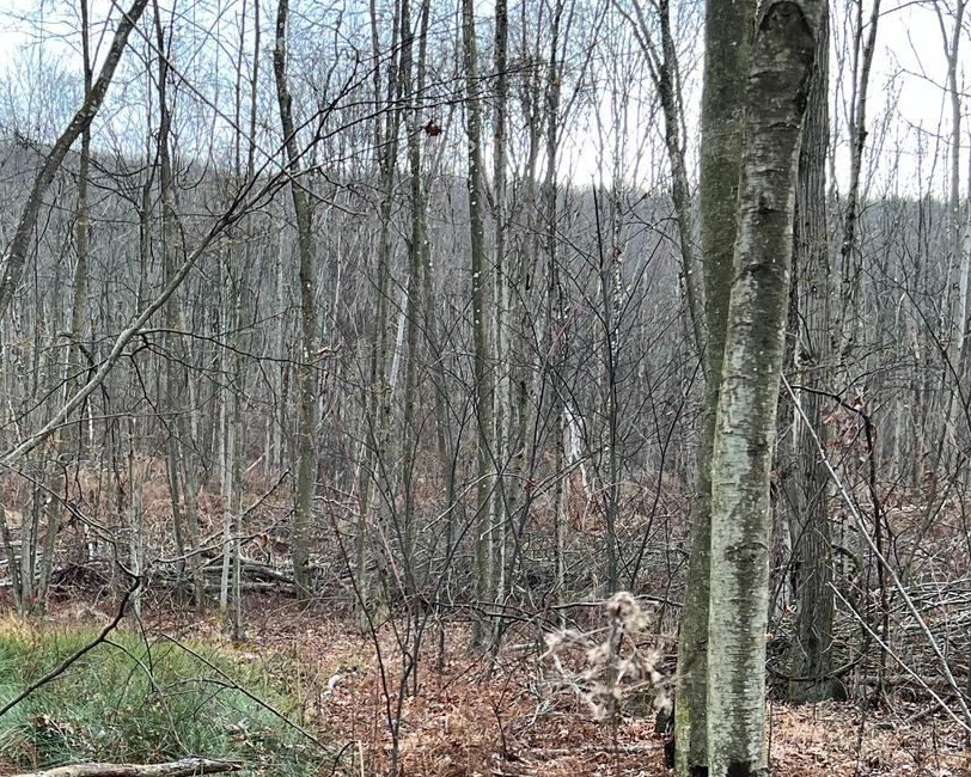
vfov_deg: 22.9
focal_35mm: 64
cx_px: 203
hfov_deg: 29.0
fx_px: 1840
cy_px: 788
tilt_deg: -0.2
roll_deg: -2.1
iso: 50
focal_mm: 5.7
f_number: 1.5
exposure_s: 1/340
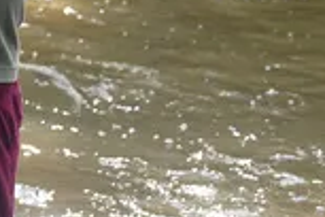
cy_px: -208
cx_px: -537
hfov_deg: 7.9
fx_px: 2121
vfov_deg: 5.7
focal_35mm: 235
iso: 200
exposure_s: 1/500
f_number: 3.2
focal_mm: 35
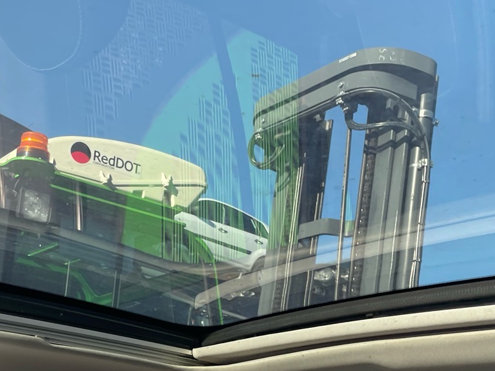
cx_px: 198
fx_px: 872
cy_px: 351
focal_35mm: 61
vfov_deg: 23.2
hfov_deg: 31.6
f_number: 1.6
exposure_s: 1/132
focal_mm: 4.2
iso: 32
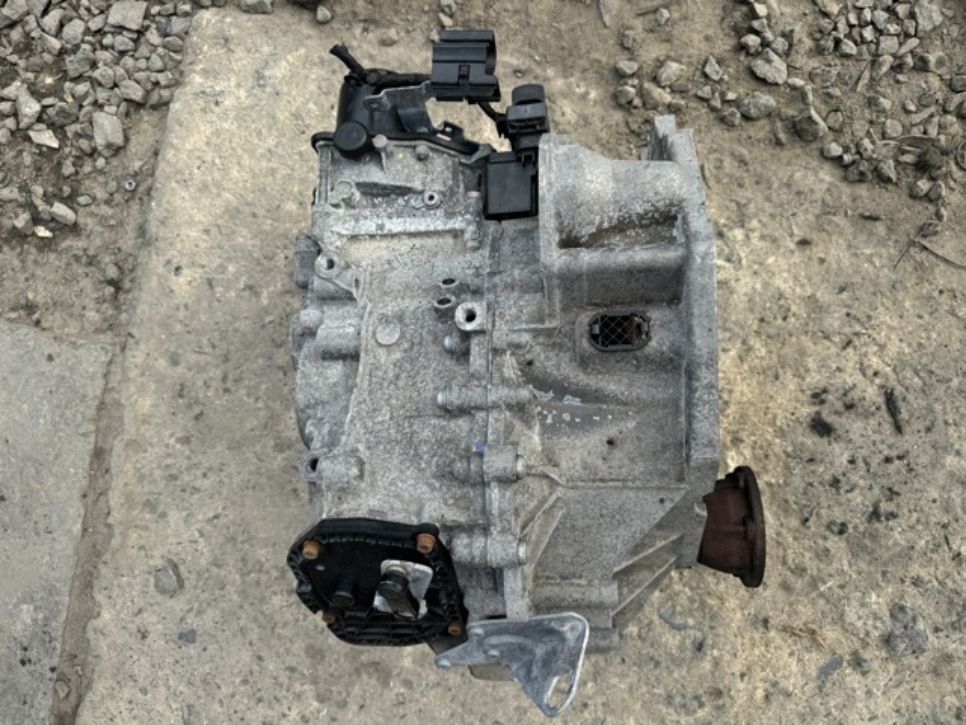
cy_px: 362
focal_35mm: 24
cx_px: 483
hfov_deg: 71.6
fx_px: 670
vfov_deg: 56.8
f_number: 1.78
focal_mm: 6.76
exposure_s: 1/966
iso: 80
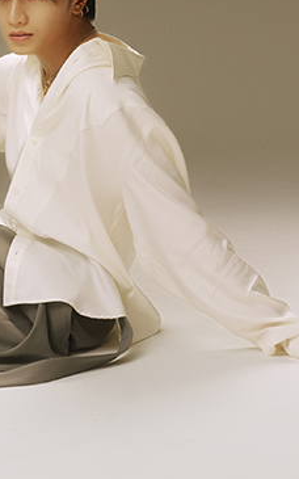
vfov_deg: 27.4
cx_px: 18
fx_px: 978
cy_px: 176
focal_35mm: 75
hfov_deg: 17.1
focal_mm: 55
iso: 100
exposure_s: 1/125
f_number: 8
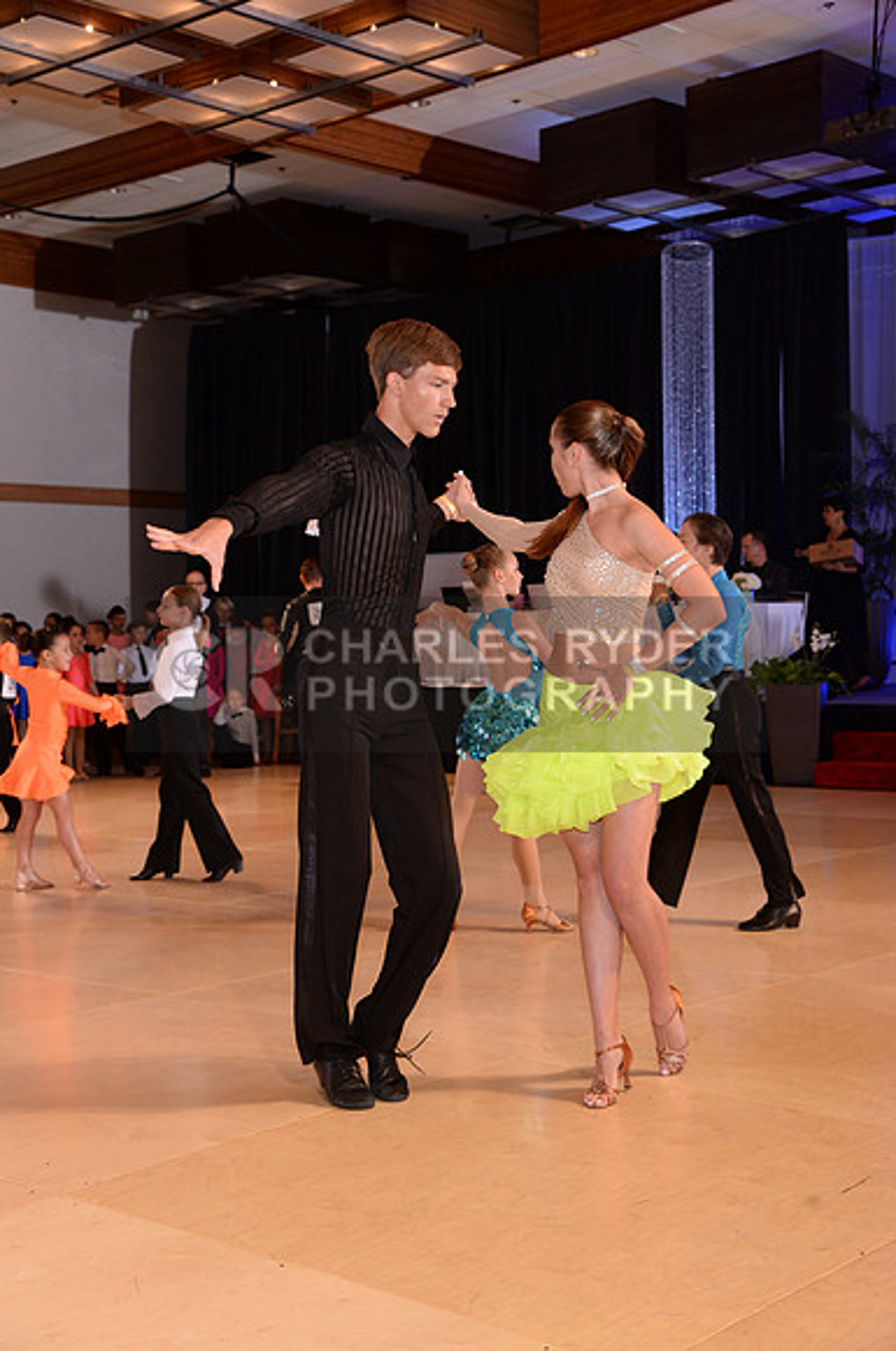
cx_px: 448
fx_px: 1872
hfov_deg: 26.9
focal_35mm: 50
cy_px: 676
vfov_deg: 39.6
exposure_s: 1/250
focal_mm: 50
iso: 1250
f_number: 5.6
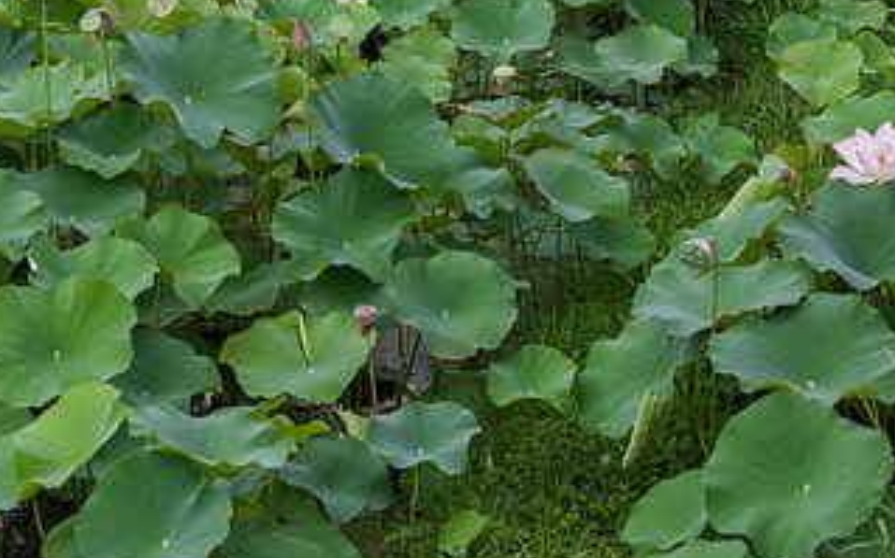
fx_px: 2950
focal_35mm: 121
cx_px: 474
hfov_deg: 17.3
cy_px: -262
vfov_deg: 10.5
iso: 100
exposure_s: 1/320
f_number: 5.6
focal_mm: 37
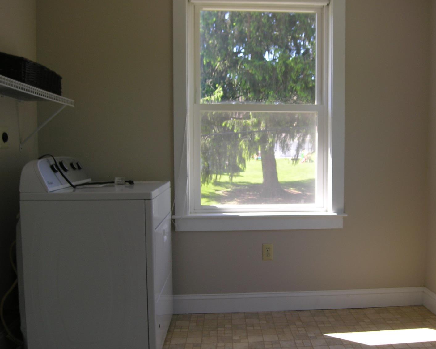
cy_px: 186
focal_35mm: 34
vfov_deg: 43.3
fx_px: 439
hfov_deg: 52.5
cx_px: 262
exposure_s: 1/64.3
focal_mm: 6.1
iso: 50
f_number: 3.2
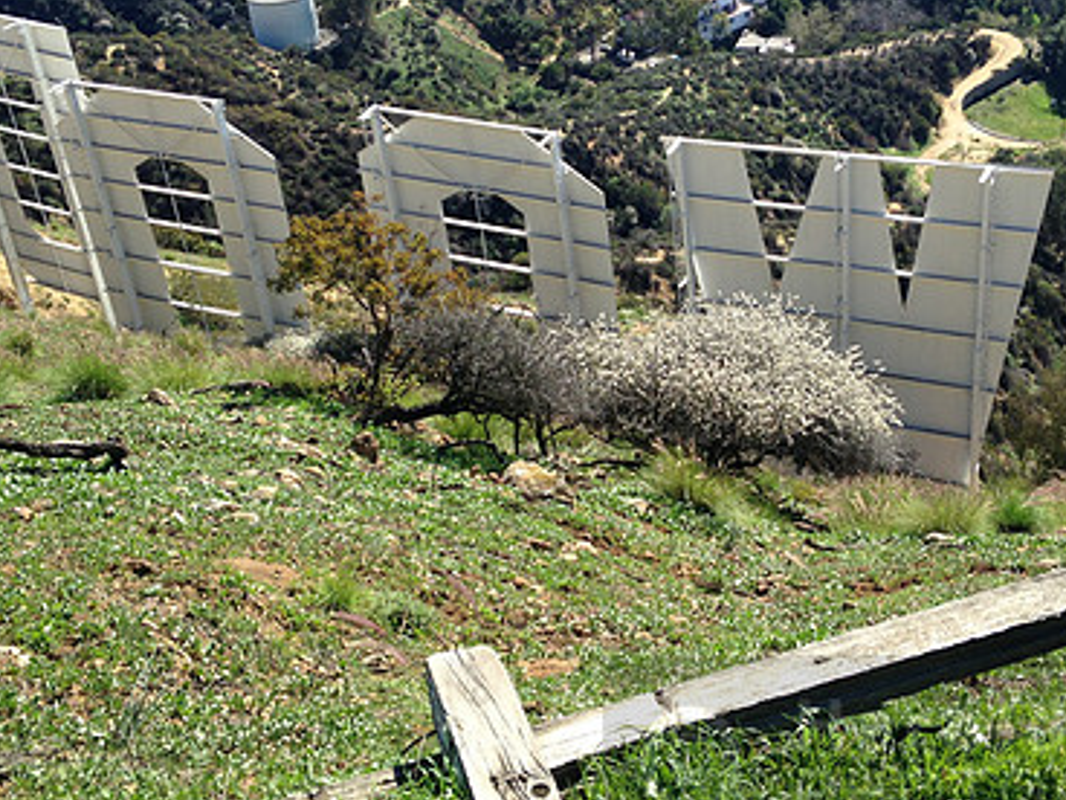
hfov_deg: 36.8
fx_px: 1601
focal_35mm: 52
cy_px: 326
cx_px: 603
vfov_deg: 28.0
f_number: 2.4
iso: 50
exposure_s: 1/919
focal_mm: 4.12
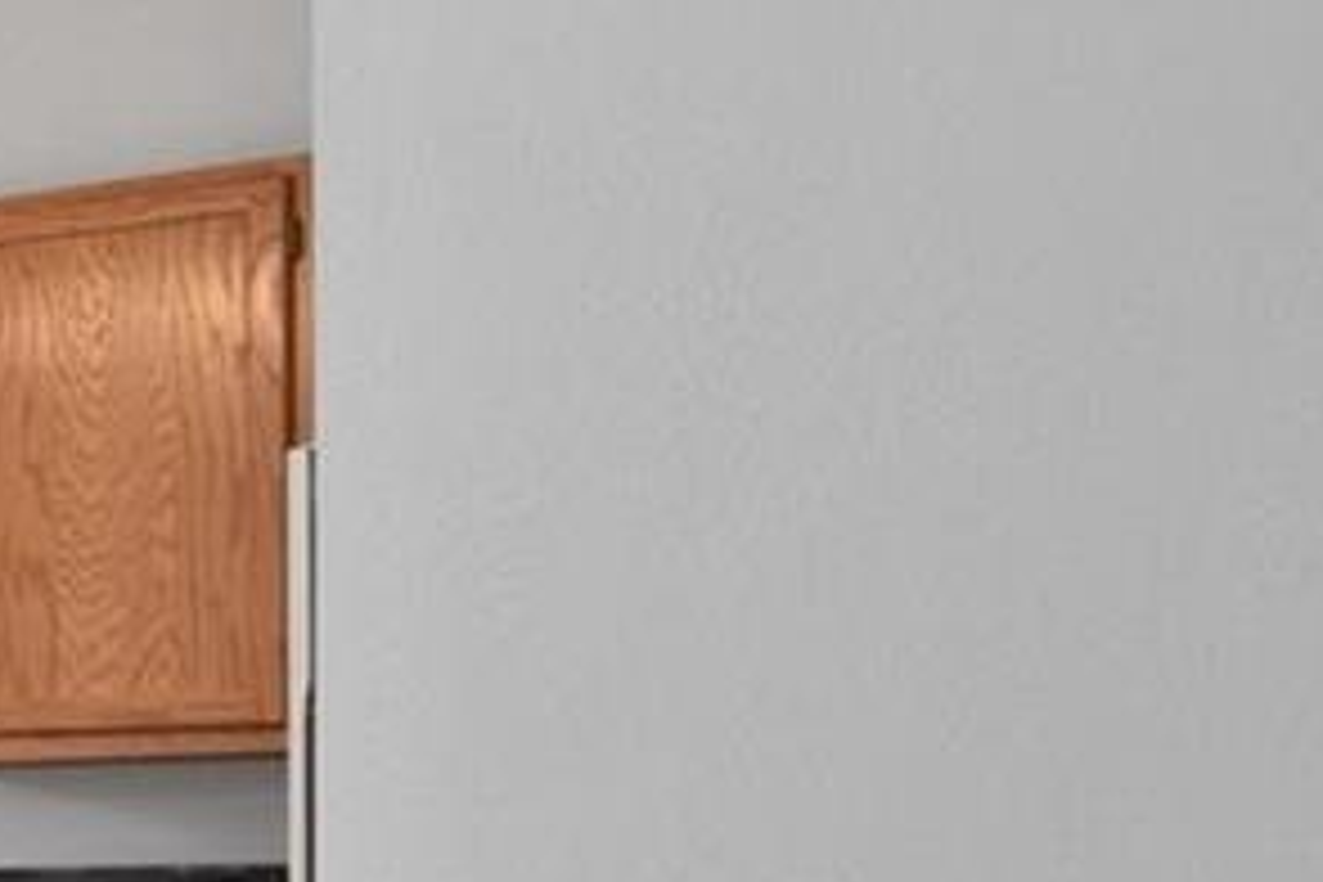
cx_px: -2048
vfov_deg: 15.4
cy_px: 918
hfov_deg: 13.9
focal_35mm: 87
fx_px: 3197
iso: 640
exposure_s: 1/10
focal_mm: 8
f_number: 10
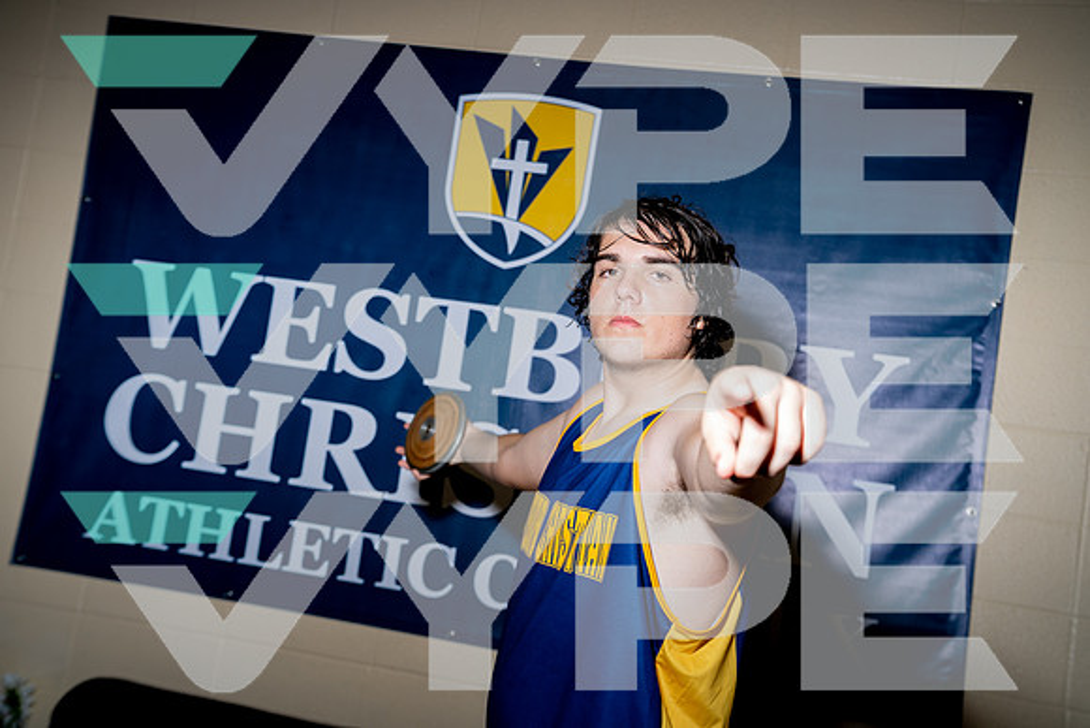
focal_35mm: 43
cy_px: 364
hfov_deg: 45.4
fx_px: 1302
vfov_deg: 31.2
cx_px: 545
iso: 200
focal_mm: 43
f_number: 4.5
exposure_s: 1/250
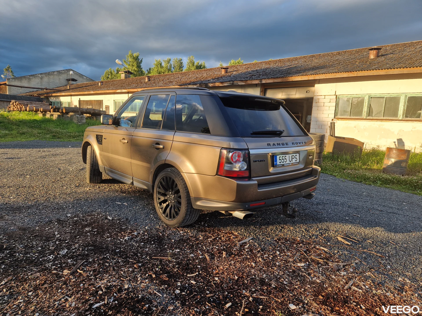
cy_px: 158
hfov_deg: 73.9
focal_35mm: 23
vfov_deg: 58.9
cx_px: 211
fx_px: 280
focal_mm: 5.4
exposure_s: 1/339
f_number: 1.8
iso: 50
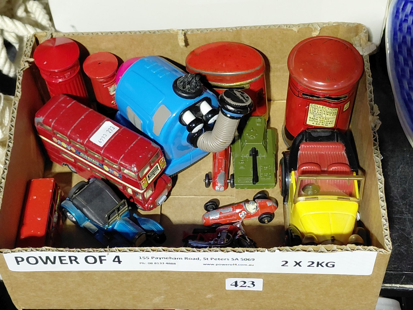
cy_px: 155
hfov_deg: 69.4
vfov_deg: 54.9
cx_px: 206
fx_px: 298
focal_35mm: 25
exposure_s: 1/60
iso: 200
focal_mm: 4.69
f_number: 1.8
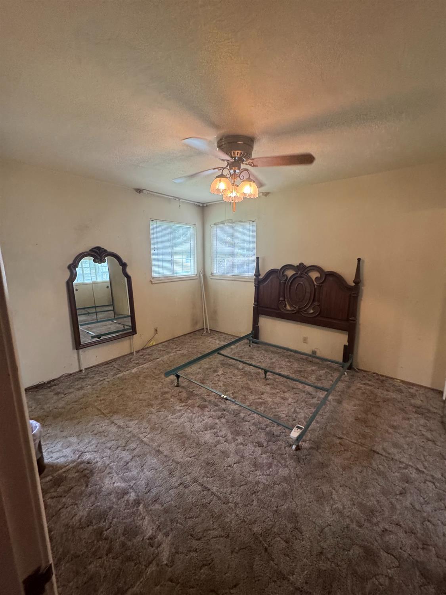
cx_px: 223
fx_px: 241
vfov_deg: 102.1
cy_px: 298
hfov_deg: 85.7
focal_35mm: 14
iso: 320
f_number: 2.2
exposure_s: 1/120
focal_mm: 2.22
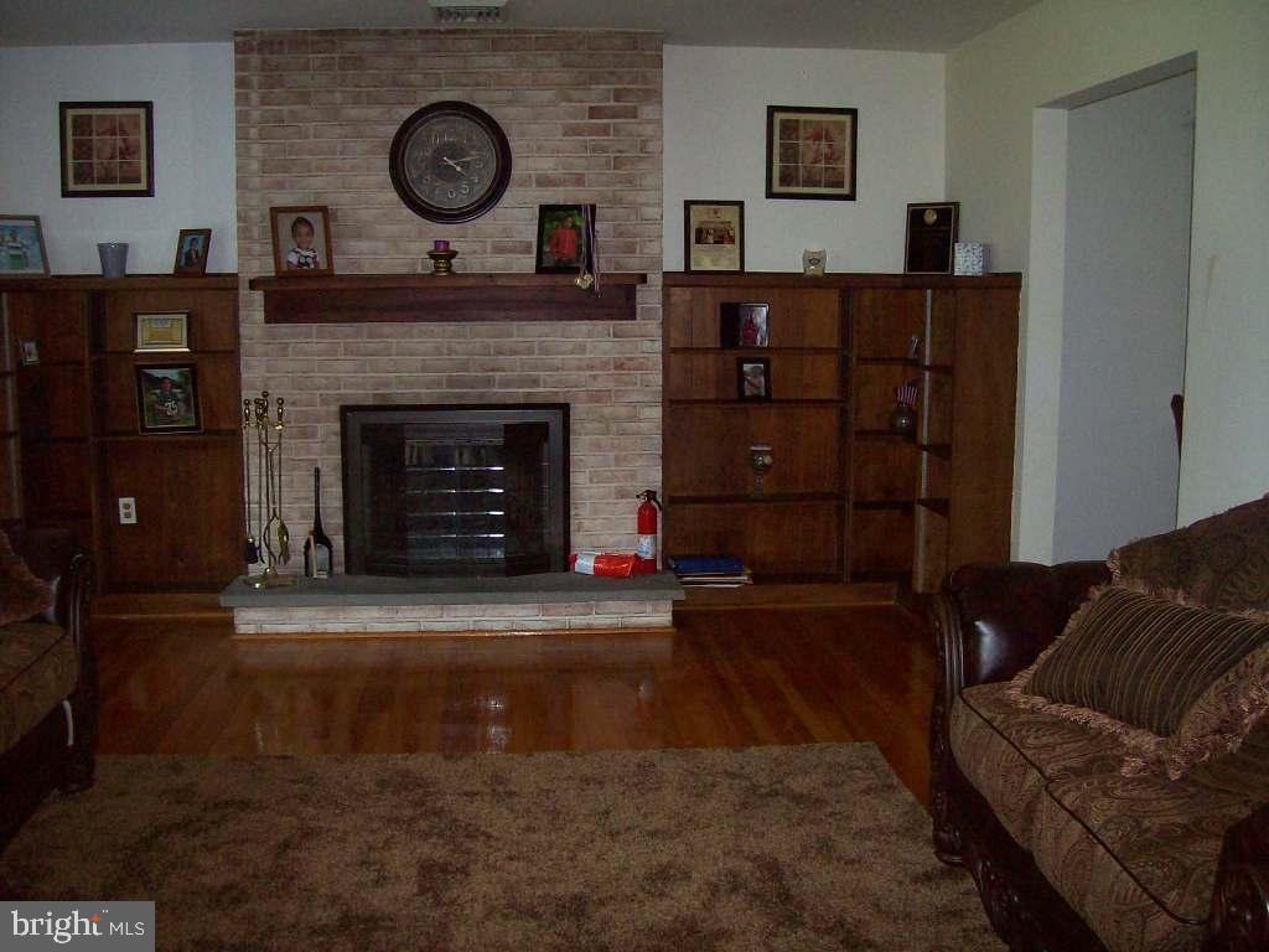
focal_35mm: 36
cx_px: 634
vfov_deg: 39.7
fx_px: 1320
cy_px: 476
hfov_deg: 51.4
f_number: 2.7
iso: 140
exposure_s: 1/64
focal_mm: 6
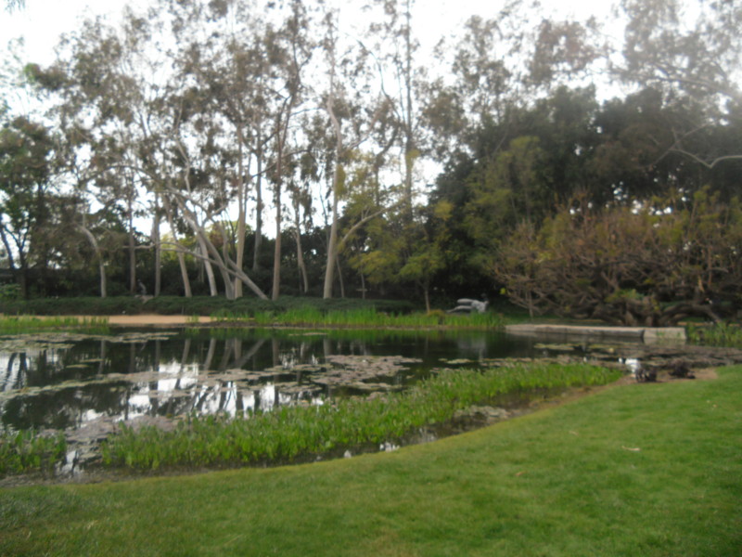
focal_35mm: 27
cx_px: 371
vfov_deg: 51.4
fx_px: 579
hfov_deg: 65.3
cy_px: 278
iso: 200
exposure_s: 1/125
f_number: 3.2
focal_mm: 4.9
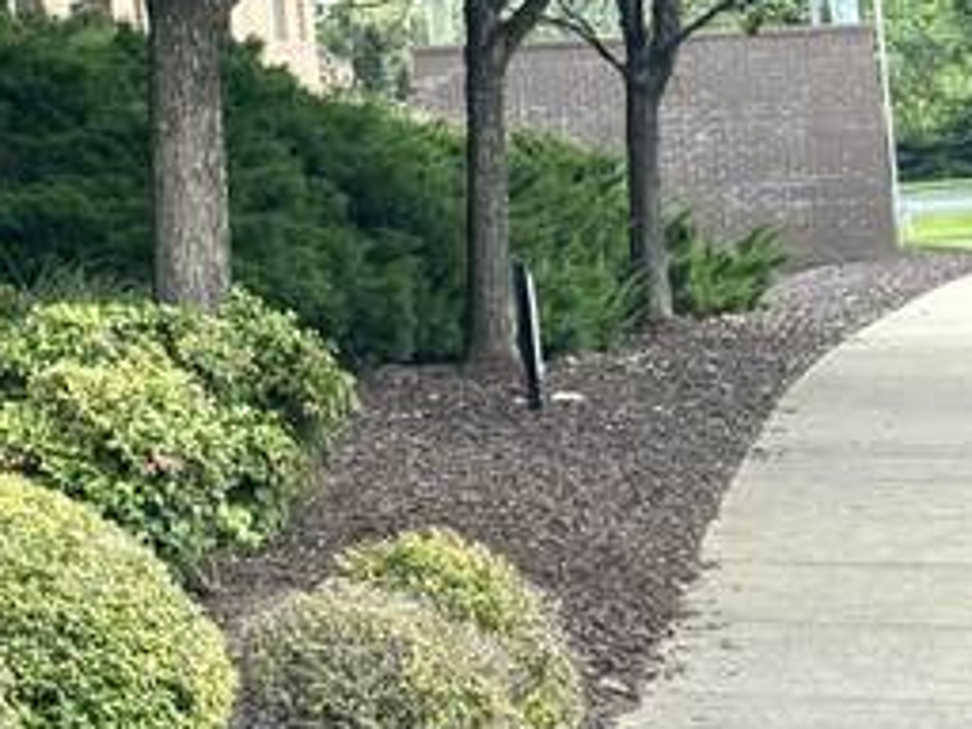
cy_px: -319
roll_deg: +2.7
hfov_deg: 13.6
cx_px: -1071
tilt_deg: +6.8
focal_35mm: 120
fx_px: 3370
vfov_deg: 11.9
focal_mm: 6.76
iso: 80
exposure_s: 1/360
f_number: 1.78
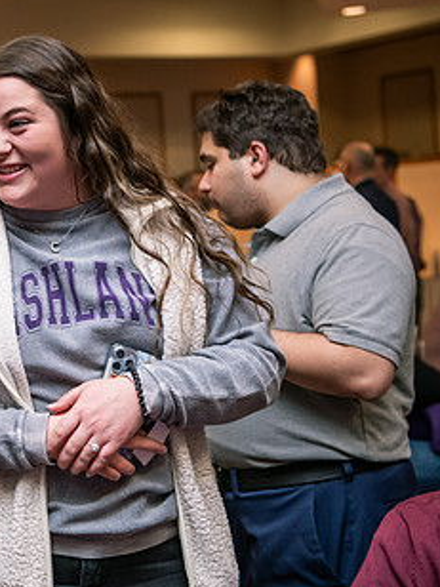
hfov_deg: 16.2
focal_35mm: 87
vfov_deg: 22.5
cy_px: 226
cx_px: -105
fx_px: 1474
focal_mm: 48
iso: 1600
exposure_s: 1/200
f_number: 3.5
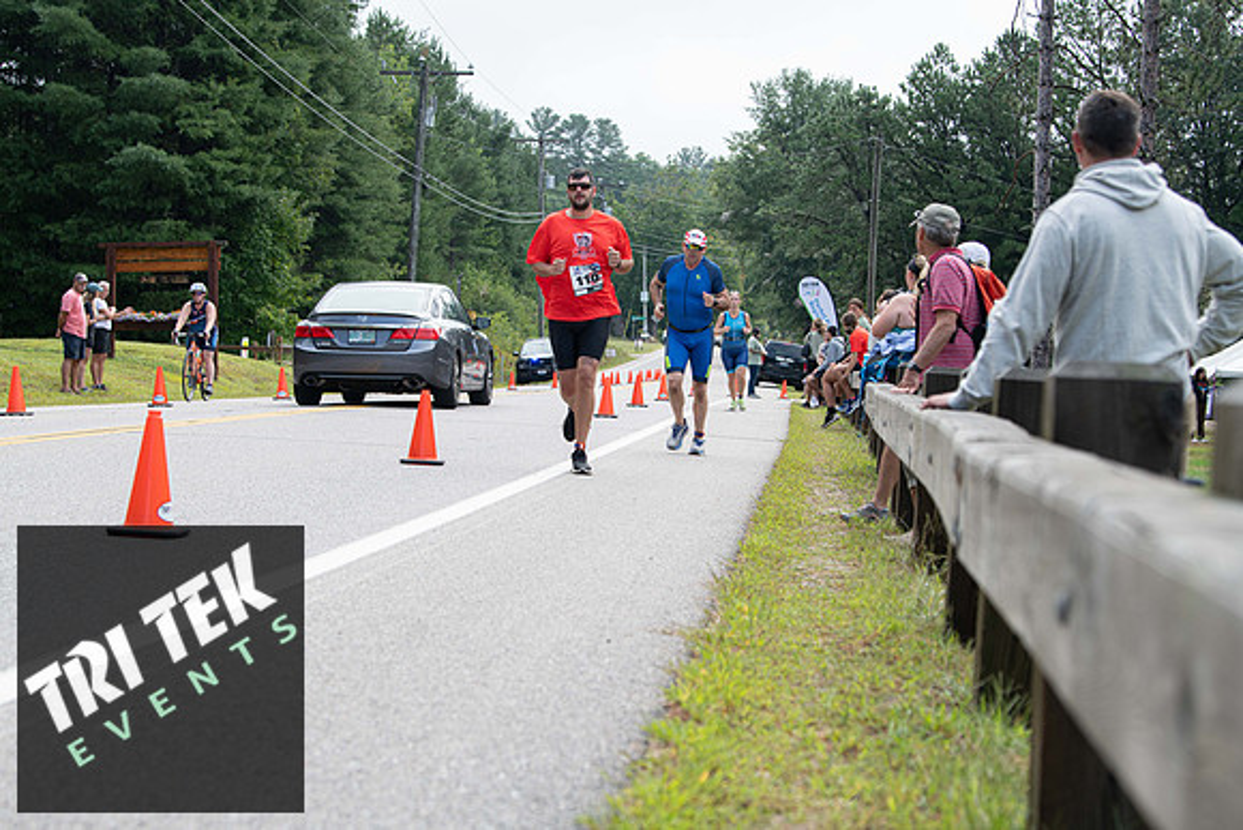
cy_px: 415
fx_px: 2417
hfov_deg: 28.8
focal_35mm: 70
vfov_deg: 19.5
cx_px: 622
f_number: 5
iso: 200
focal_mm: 70
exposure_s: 1/250
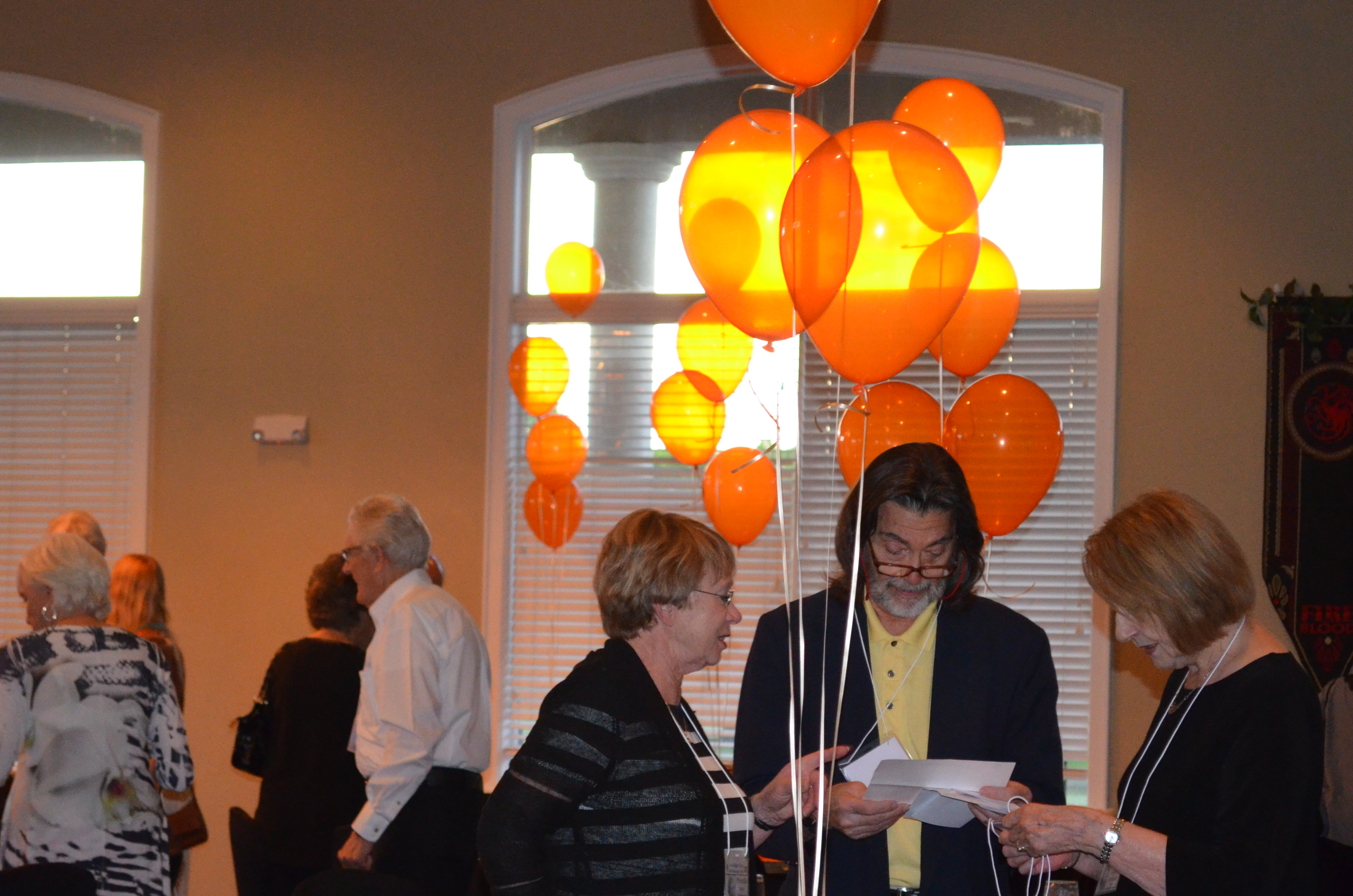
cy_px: 563
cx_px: 685
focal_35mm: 119
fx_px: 4452
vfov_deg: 11.5
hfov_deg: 17.3
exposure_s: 1/60
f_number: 5.6
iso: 2200
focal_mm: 55
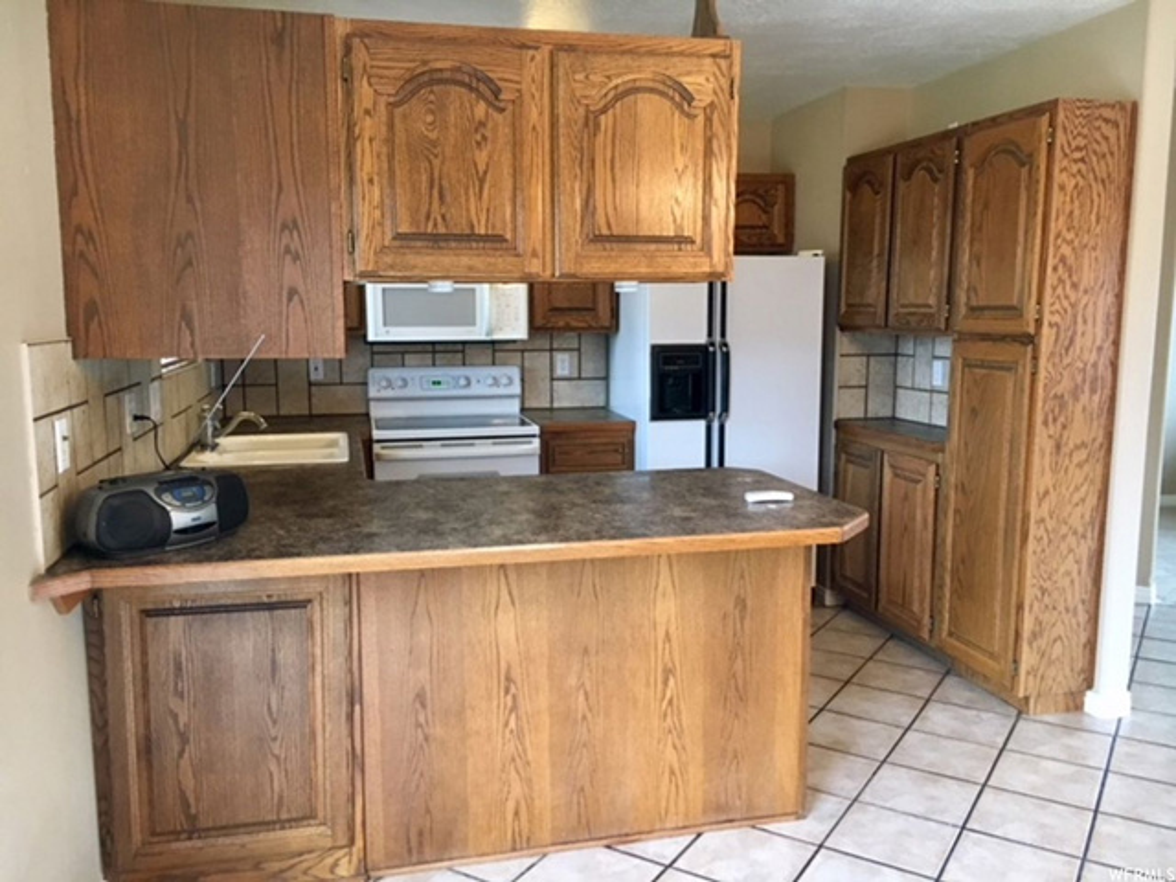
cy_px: 441
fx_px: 985
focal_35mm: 29
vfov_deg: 48.2
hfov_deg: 61.7
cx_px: 588
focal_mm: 4.15
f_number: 2.2
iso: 160
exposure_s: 1/30
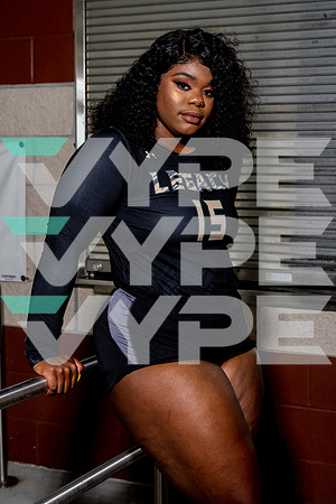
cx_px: 168
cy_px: 252
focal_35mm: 67
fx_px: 938
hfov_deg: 20.3
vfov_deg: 30.1
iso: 100
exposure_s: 1/125
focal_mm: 67
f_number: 8
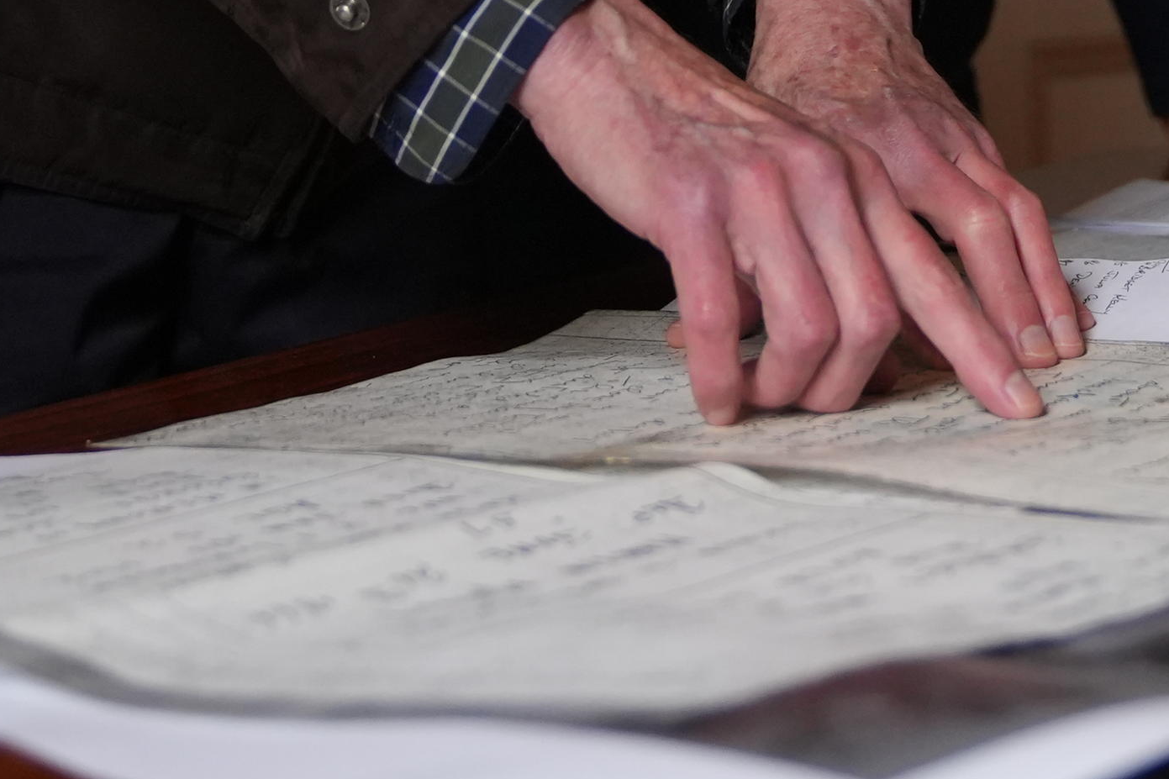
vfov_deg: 11.2
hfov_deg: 17.7
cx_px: 840
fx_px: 3734
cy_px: -584
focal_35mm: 115
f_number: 2.8
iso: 2000
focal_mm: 32
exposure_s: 1/640
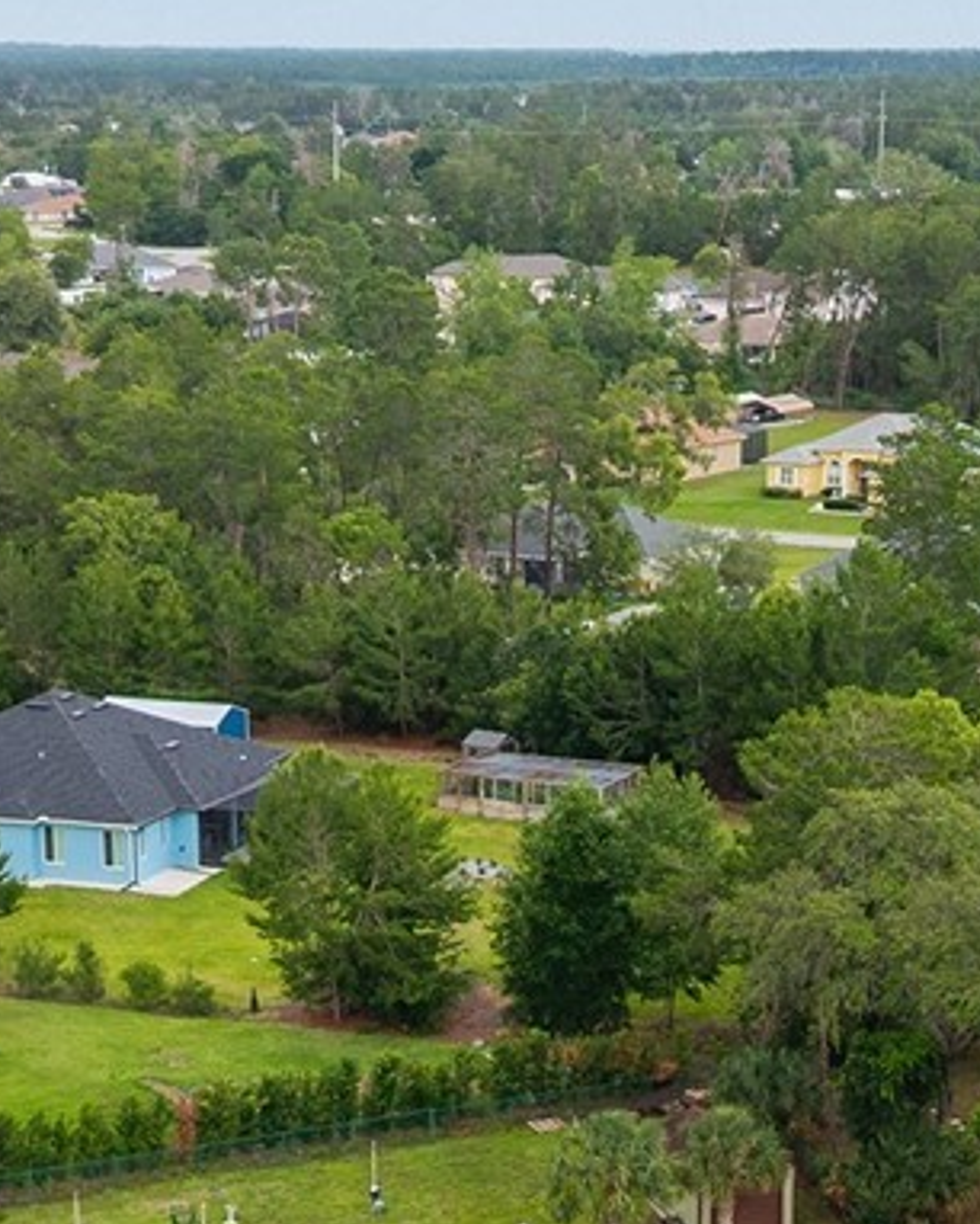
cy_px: 958
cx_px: 615
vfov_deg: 19.4
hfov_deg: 15.7
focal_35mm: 98
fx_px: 3550
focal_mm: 8.67
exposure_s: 1/1000
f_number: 1.8
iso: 210
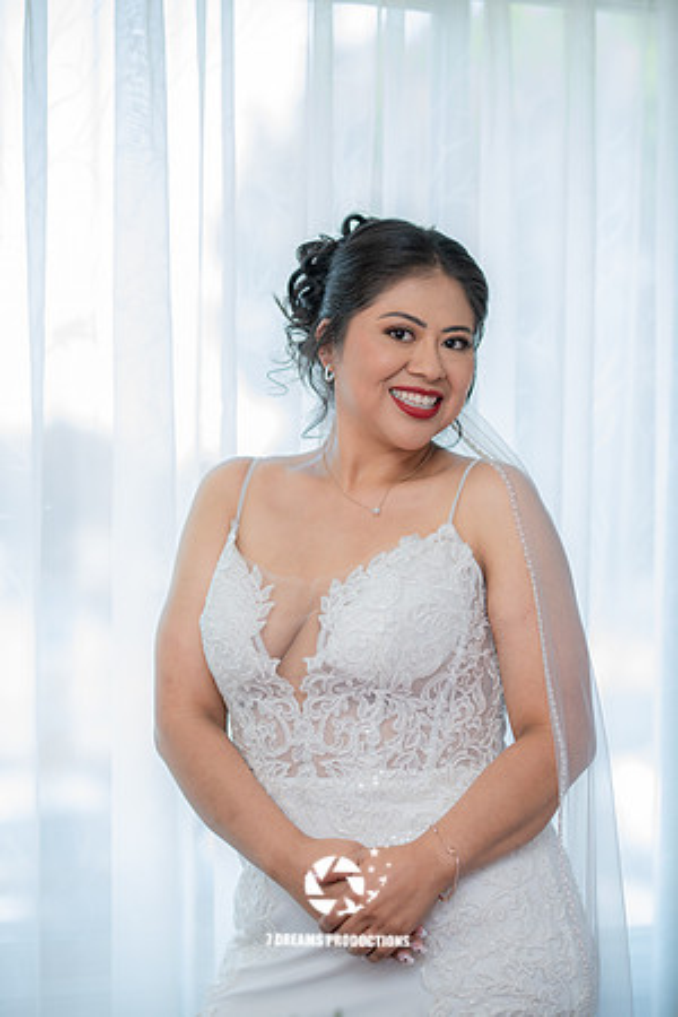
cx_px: 339
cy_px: 508
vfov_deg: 23.9
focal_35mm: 85
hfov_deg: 16.1
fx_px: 2401
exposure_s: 1/125
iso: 80
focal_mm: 85
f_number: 2
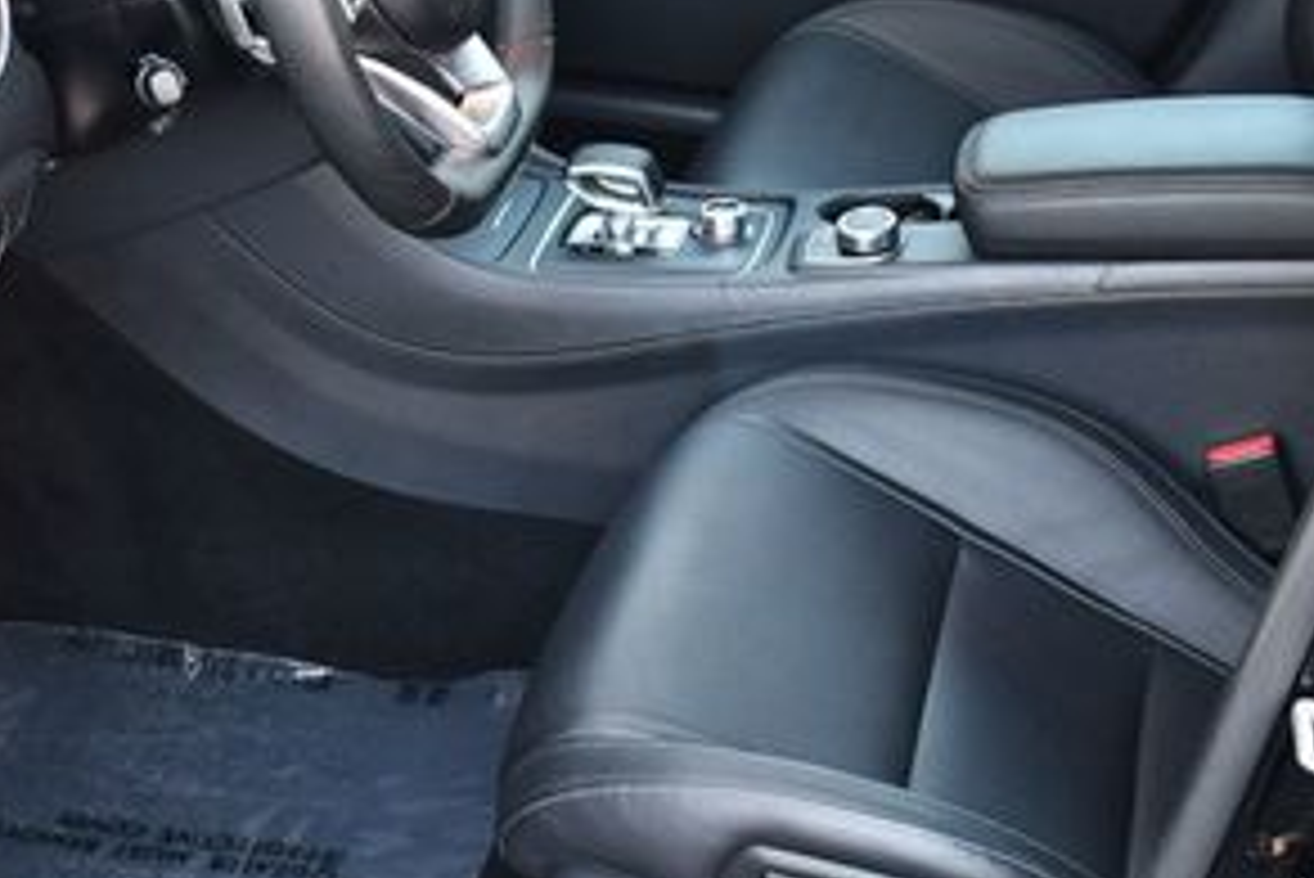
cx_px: 666
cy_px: 288
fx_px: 2885
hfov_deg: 25.7
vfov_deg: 17.3
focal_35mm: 79
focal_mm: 18
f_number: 3.5
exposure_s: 1/160
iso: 800
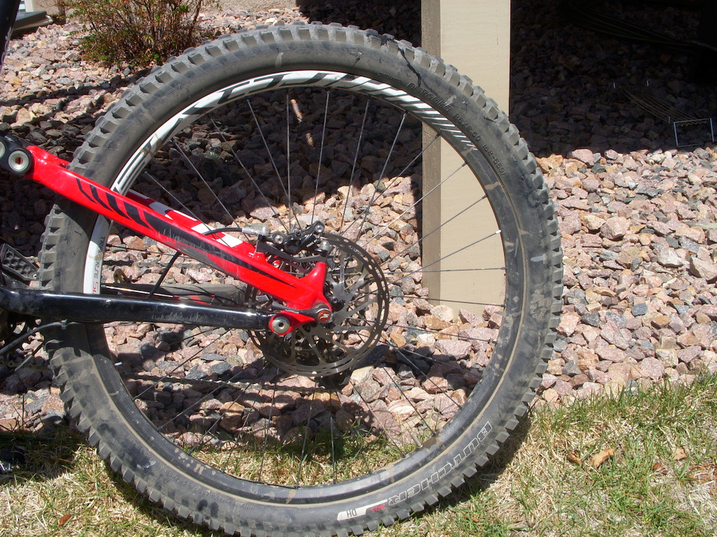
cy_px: 268
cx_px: 358
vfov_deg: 37.7
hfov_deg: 49.0
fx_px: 787
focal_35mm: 38
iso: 100
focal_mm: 6.3
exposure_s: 1/320
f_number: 6.6
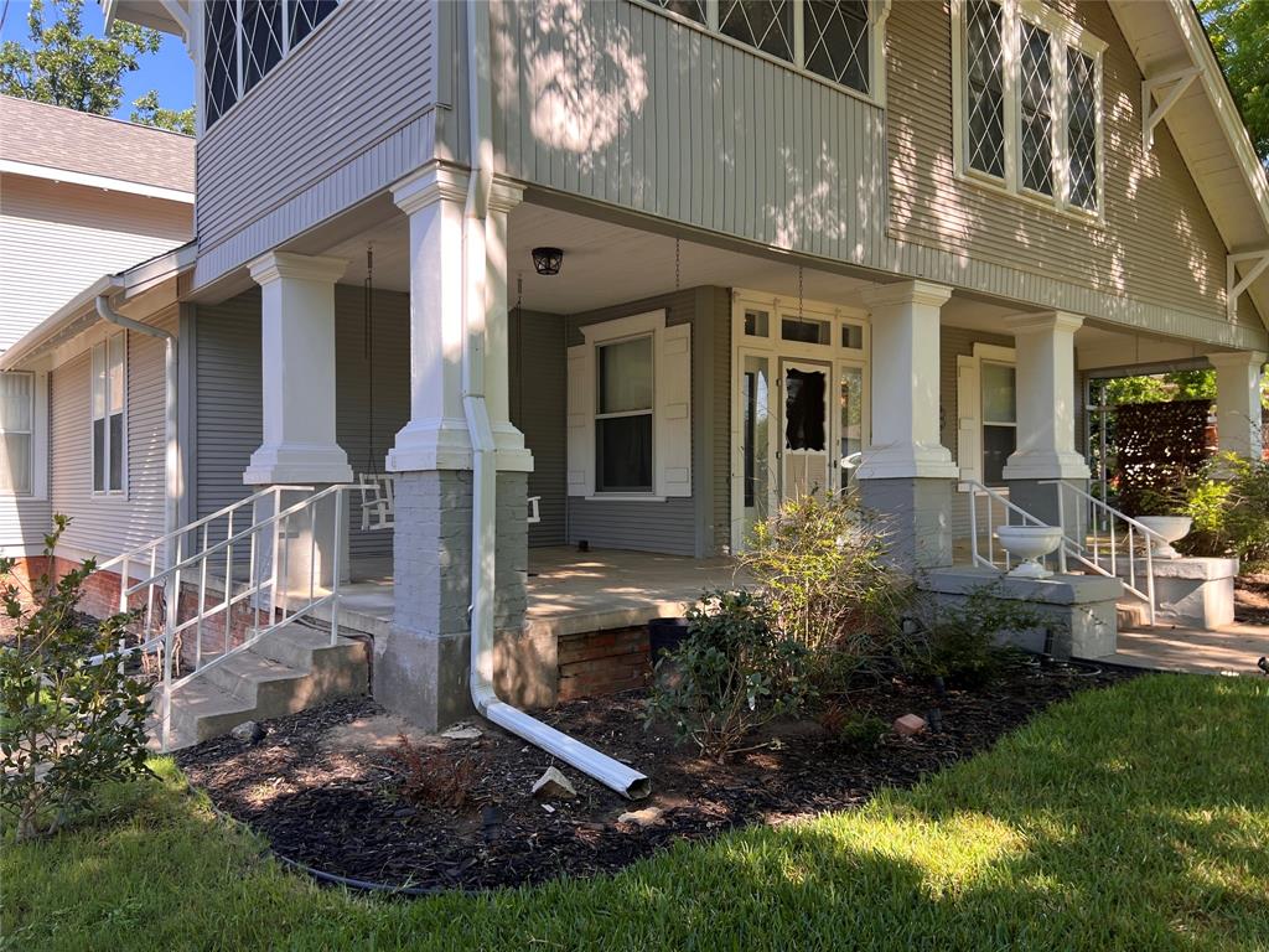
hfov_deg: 67.3
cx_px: 634
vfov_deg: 53.1
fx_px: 953
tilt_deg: +1.4
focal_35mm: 26
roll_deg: +0.8
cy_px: 476
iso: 50
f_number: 1.5
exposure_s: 1/547
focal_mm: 5.7
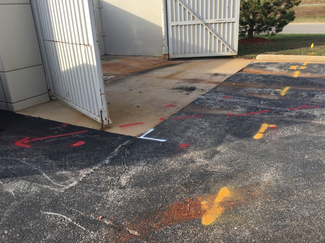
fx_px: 272
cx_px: 162
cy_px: 122
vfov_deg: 48.2
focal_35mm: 29
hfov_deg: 61.7
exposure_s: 1/538
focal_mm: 4.15
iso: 25
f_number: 2.2
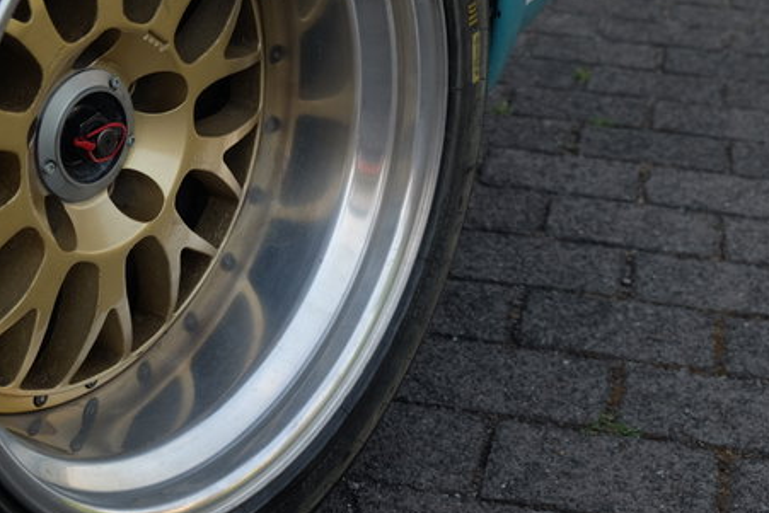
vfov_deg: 17.0
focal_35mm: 80
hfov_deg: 25.0
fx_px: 1709
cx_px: 162
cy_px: 128
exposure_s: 1/125
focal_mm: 31.5
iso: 200
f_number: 4.5
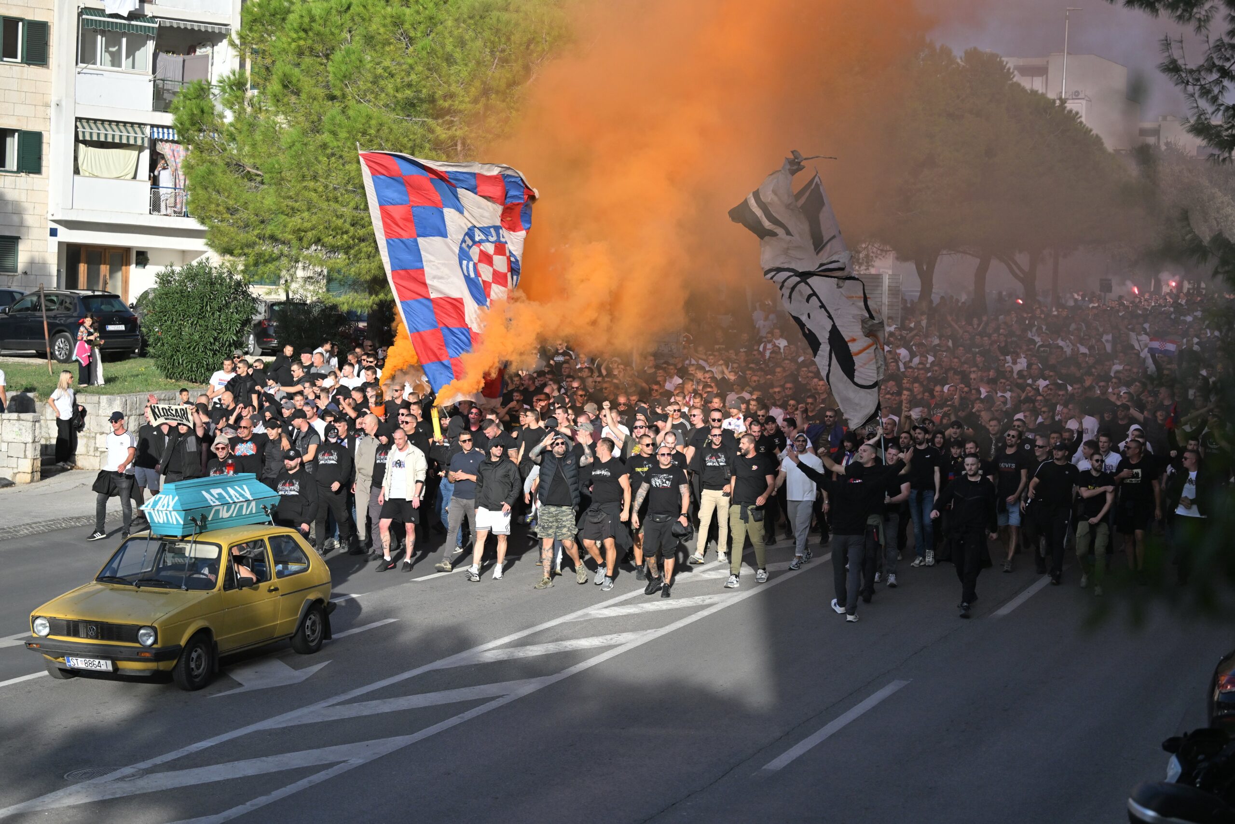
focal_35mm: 70
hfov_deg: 28.8
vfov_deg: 19.5
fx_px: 2401
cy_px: 412
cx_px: 618
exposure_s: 1/13000
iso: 800
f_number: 2.8
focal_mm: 70
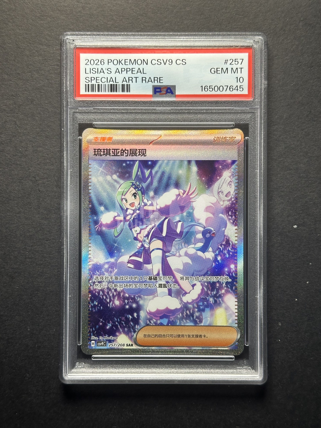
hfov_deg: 30.3
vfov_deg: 39.7
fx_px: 593
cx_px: 160
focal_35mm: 48
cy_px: 214
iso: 50
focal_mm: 6.86
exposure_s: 1/100
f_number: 1.78
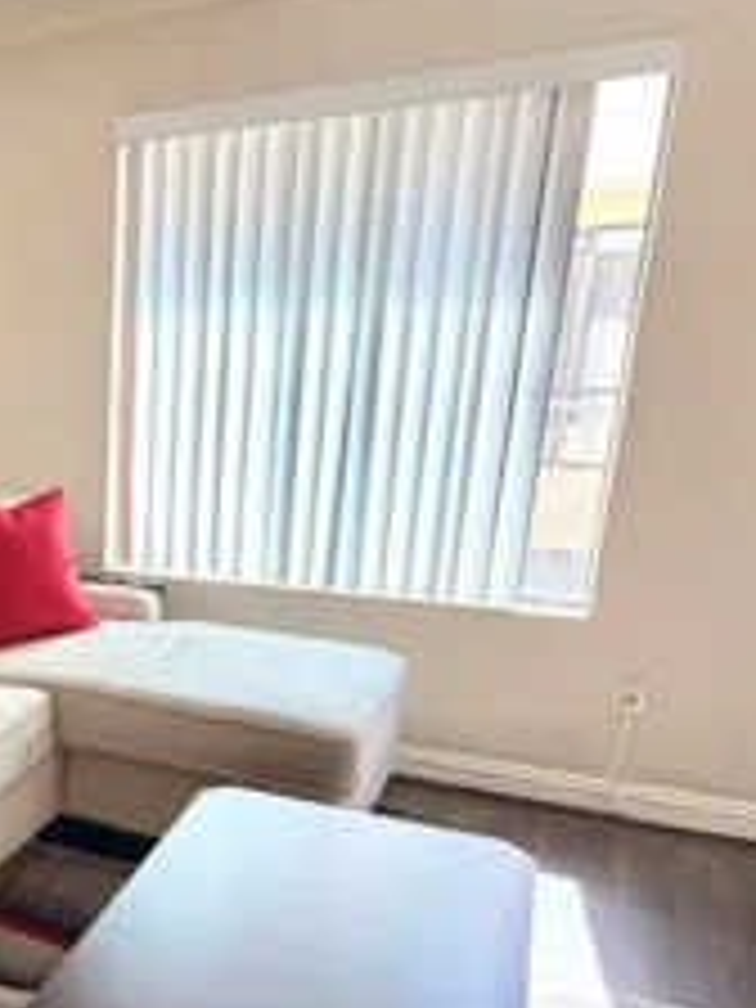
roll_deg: -0.5
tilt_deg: -17.7
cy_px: 657
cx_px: -72
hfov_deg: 35.1
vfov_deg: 51.8
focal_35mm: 35
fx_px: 1019
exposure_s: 1/120
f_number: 2.2
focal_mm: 2.22
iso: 125
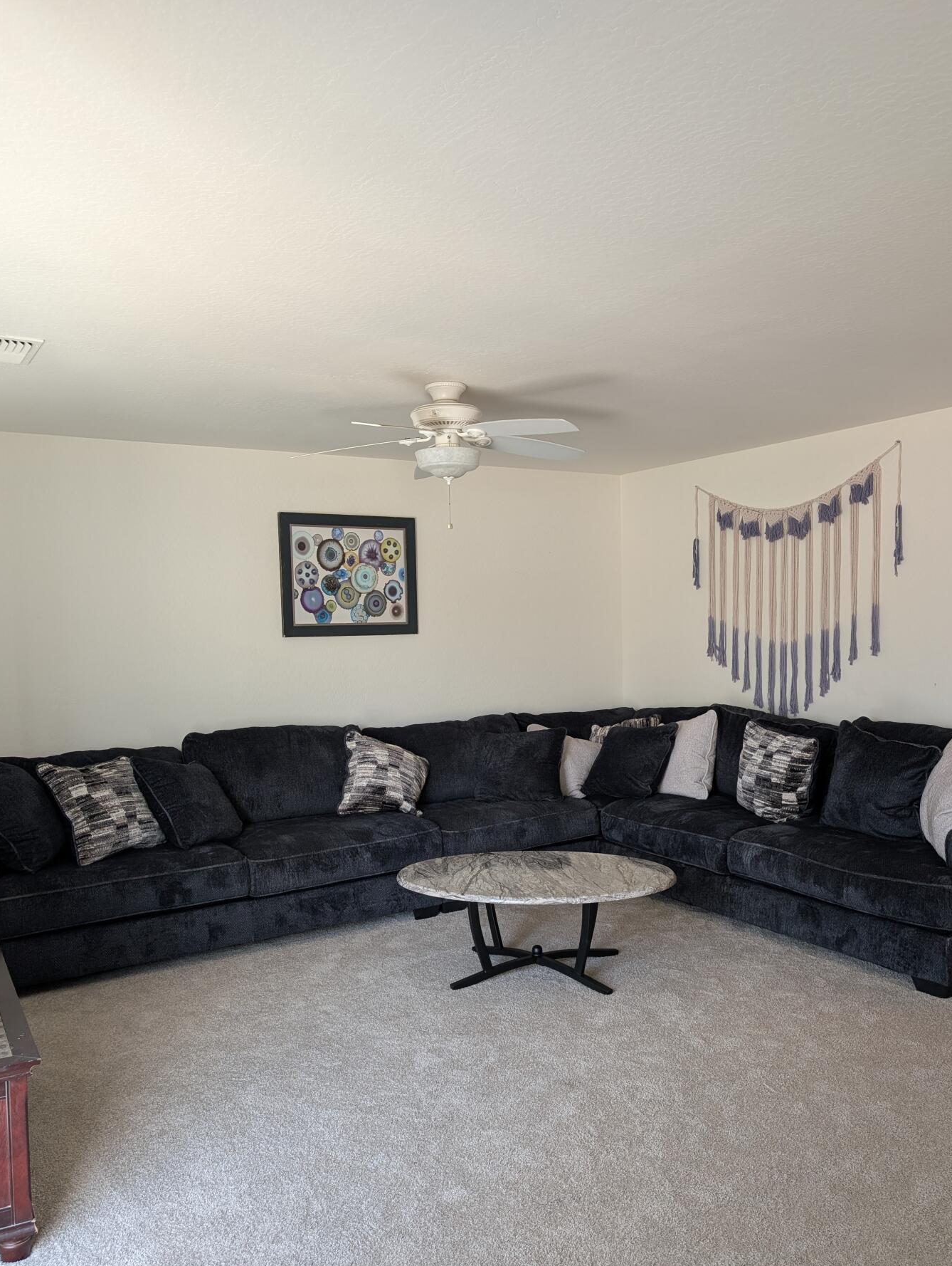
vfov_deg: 65.0
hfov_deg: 51.4
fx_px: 988
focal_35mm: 27
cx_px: 487
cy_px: 711
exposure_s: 1/23.8
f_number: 1.68
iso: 32
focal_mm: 6.9
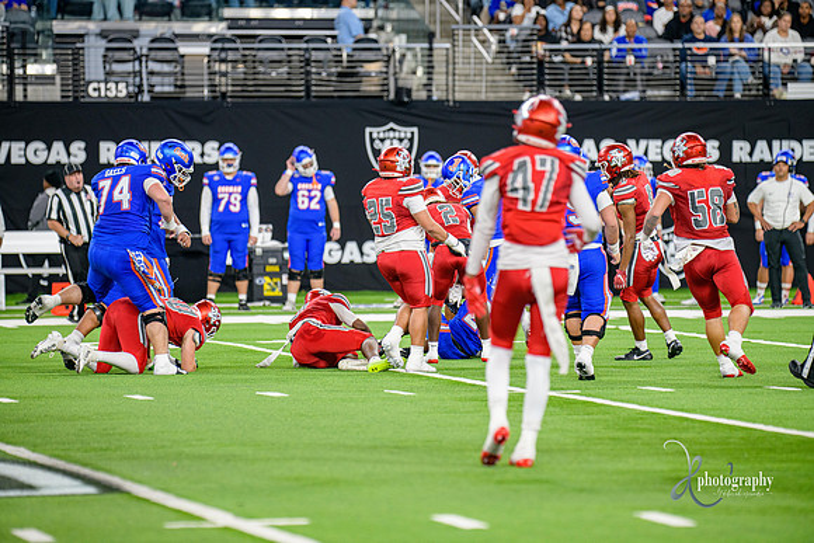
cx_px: 407
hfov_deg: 9.4
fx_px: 4975
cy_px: 272
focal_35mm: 220
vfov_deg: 6.2
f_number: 2.8
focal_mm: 220
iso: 1000
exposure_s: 1/400
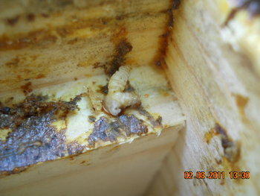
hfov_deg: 45.7
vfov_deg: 35.2
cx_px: 130
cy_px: 98
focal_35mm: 41
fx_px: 308
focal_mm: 6.72
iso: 80
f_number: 3.1
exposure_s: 1/50
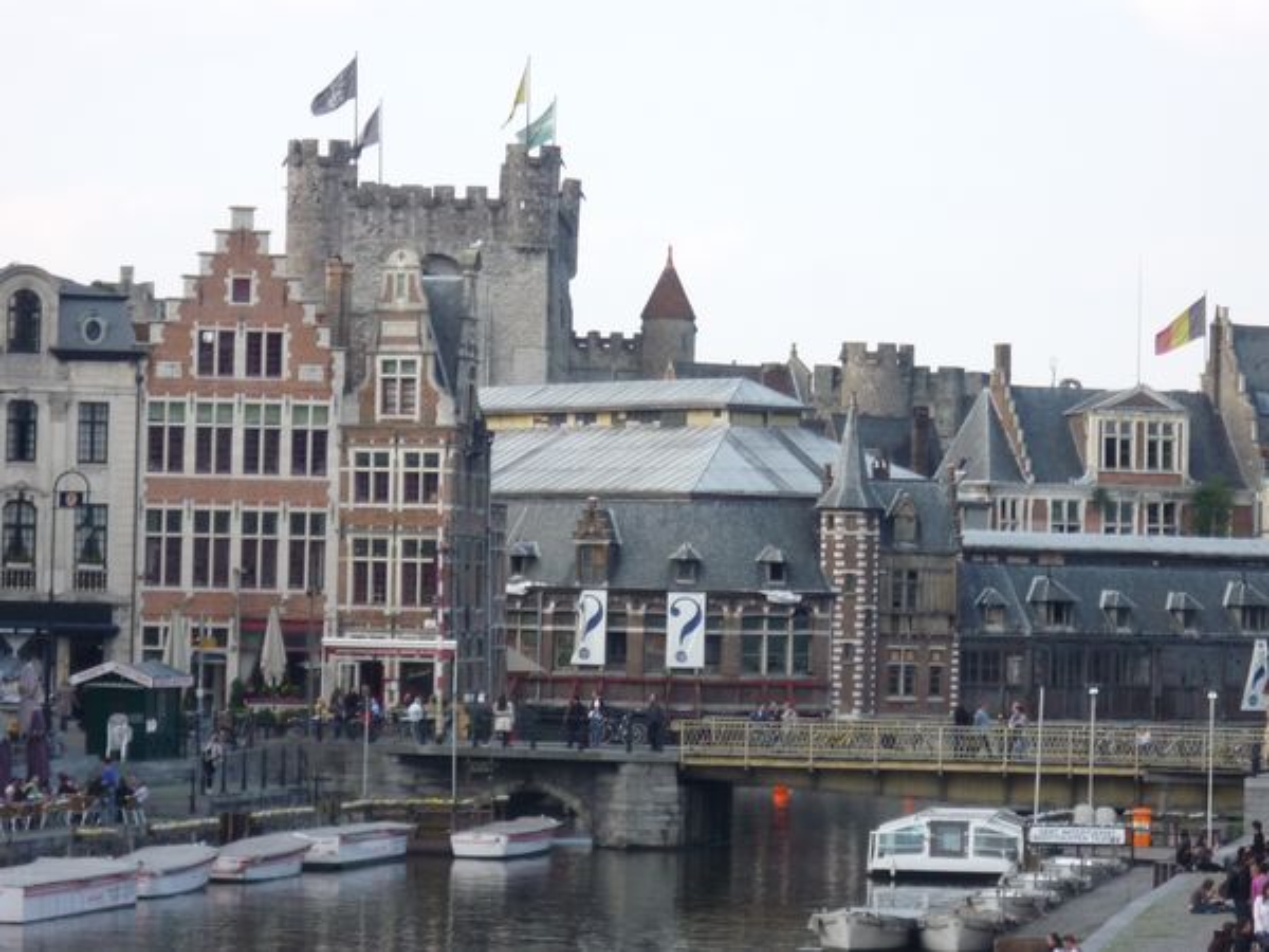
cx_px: 634
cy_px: 476
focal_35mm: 160
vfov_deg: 9.3
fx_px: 5865
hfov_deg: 12.3
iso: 125
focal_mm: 26
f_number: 5.9
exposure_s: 1/125
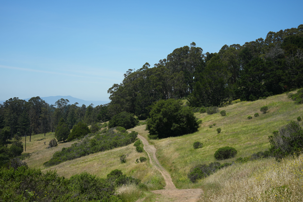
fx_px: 421
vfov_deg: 27.0
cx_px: 152
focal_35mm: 50
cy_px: 101
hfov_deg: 39.6
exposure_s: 1/1250
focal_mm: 50
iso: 200
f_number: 4.5
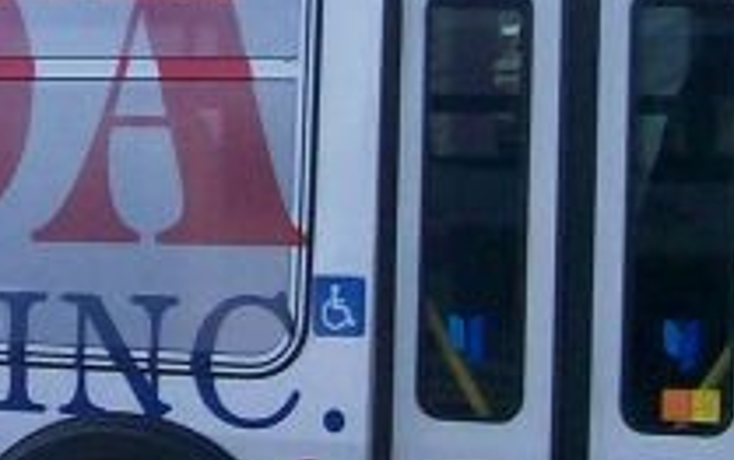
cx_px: -176
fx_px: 3744
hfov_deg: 11.0
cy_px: 207
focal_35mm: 187
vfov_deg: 7.0
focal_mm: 6
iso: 80
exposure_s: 1/564
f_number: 2.7
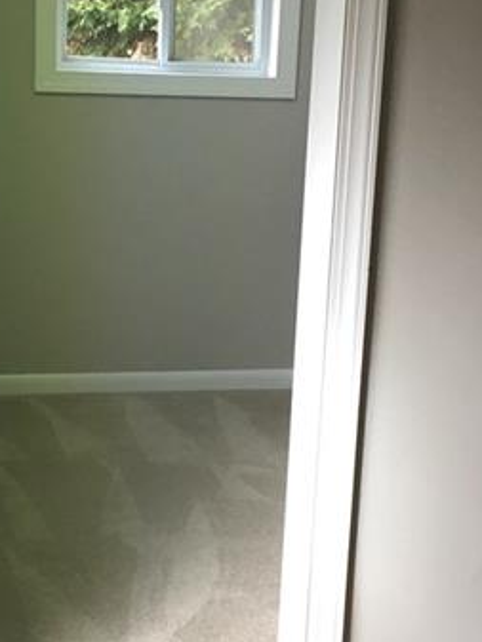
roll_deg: -1.3
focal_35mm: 66
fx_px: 1225
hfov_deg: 22.3
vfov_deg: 29.4
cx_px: 213
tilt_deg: -12.5
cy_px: 314
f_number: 2.2
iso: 25
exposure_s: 1/30
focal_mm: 4.15
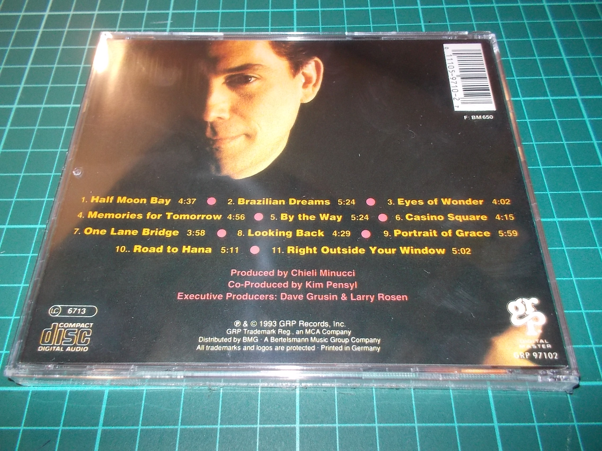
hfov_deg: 61.7
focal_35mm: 29
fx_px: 504
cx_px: 301
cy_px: 226
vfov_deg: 48.2
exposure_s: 1/30
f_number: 3.3
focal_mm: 4.1
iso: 200
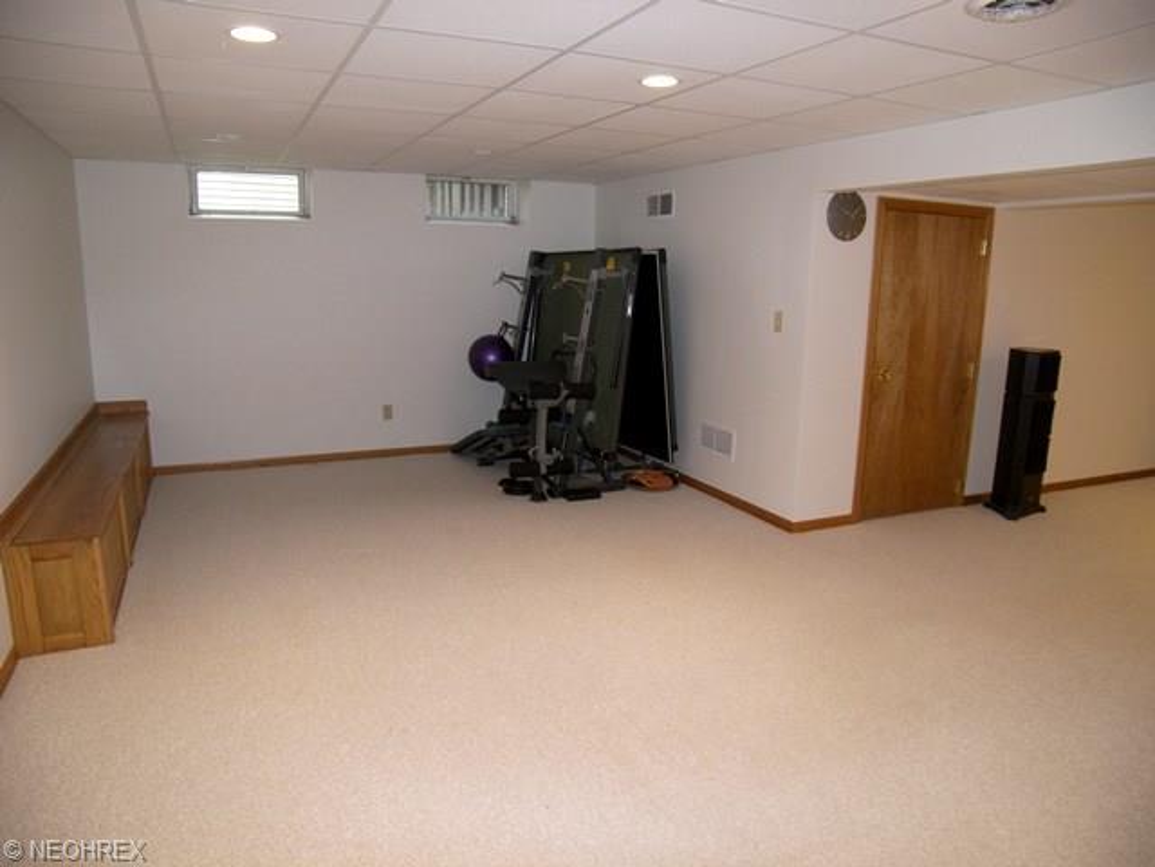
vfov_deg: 56.8
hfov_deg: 71.6
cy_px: 434
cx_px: 578
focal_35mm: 24
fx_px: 801
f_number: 2.8
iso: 100
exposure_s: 1/30
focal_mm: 5
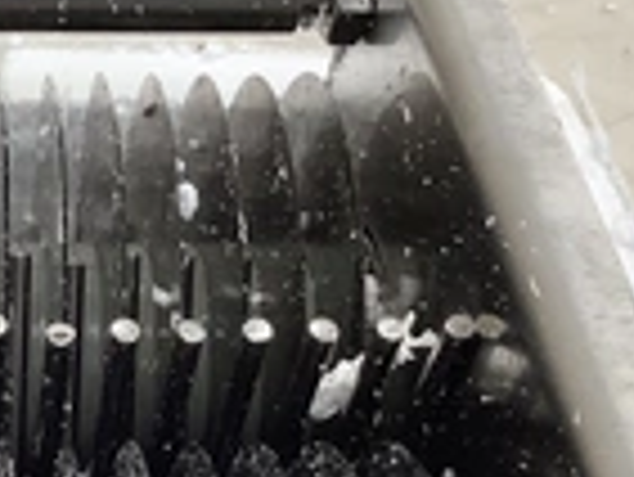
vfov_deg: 16.7
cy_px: 369
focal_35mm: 88
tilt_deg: -48.9
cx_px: -72
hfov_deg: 21.1
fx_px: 1613
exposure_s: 1/120
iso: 100
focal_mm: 3.3
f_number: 2.4
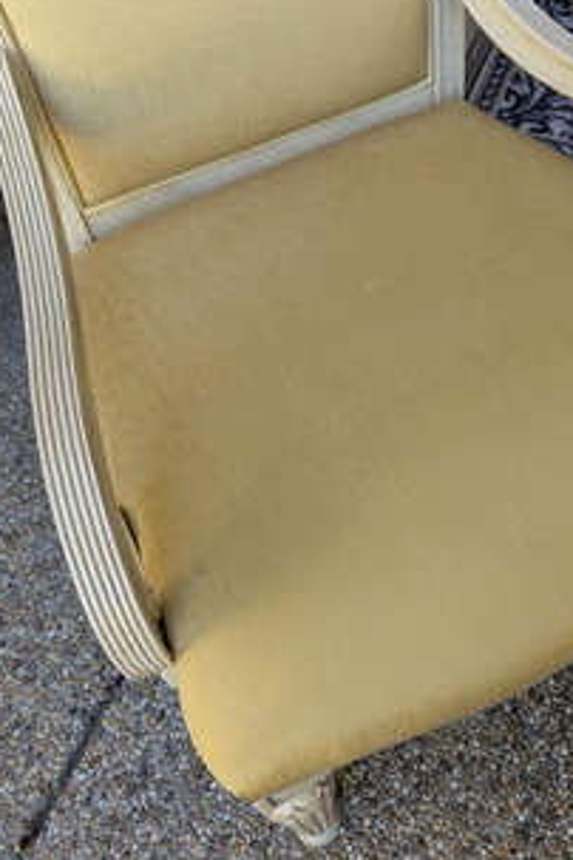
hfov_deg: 39.4
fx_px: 788
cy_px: 412
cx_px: 390
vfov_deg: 57.2
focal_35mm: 33
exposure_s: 1/84.5
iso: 42
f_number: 1.85
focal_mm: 6.81
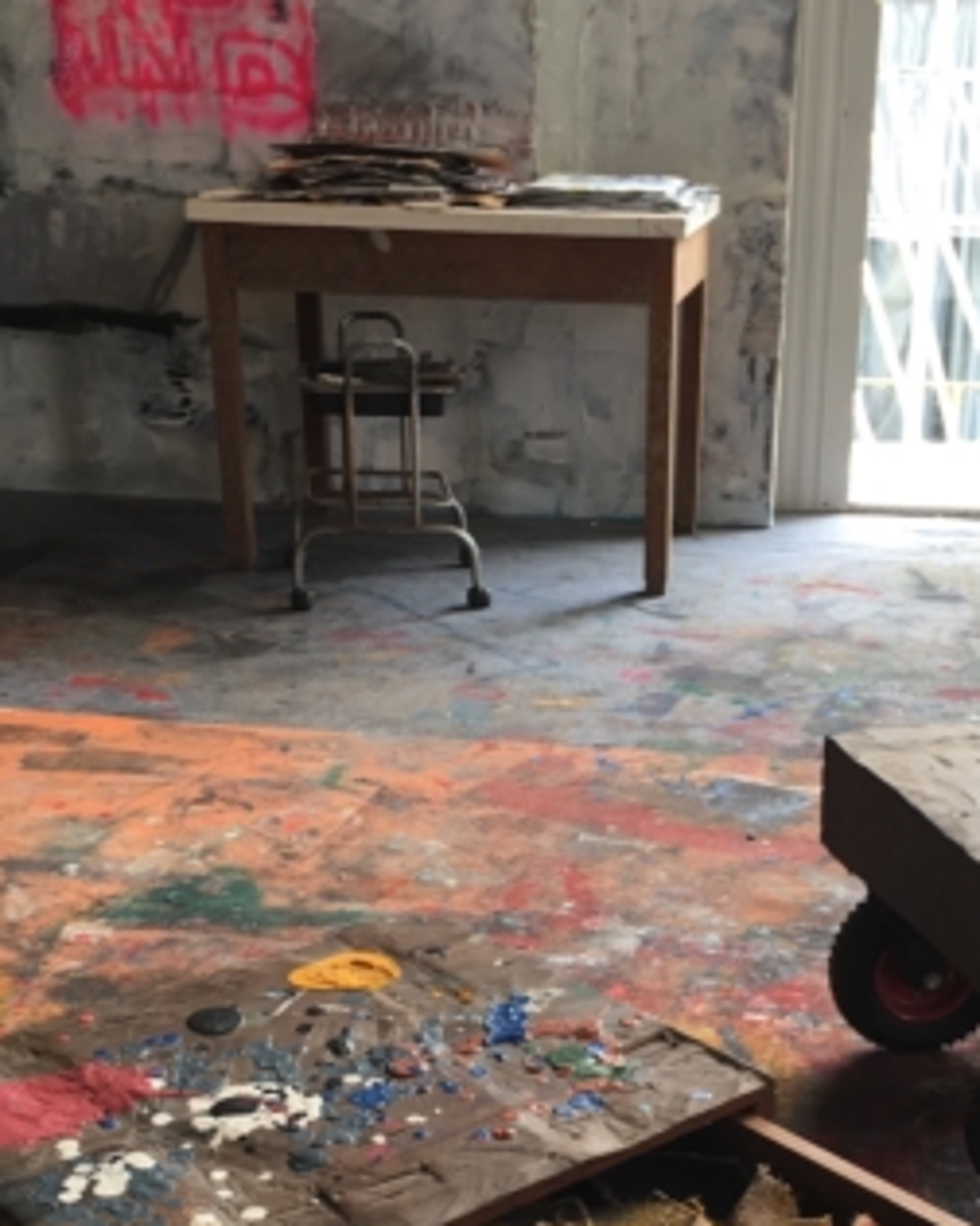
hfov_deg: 28.0
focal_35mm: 54
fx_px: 1958
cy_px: 1012
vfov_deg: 33.5
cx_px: 638
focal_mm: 4.15
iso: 32
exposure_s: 1/50
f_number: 2.2
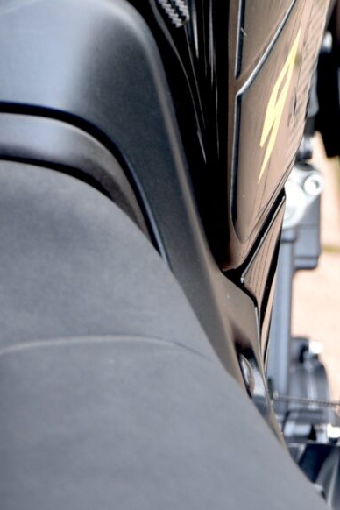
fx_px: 2493
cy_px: -529
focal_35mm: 176
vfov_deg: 10.6
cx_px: 9
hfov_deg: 7.8
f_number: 3.2
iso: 200
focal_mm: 40
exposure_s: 1/60
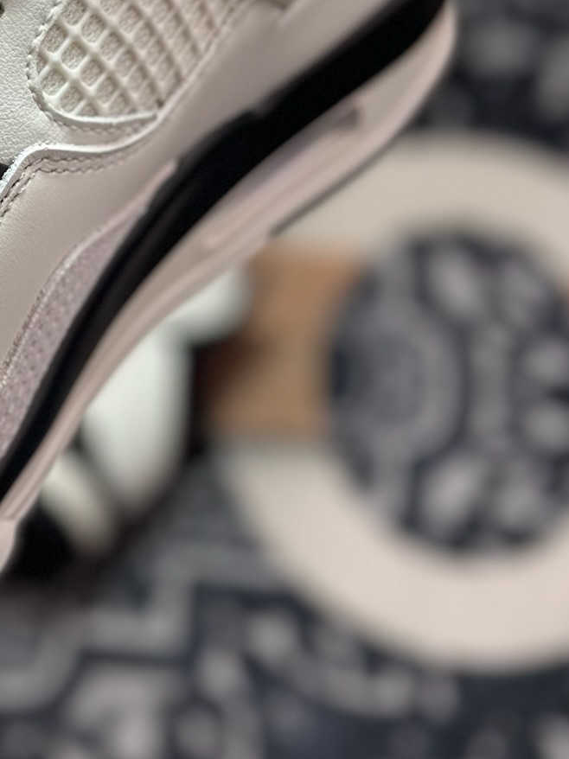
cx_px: -83
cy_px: 137
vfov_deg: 17.4
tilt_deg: -55.8
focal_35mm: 112
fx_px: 2456
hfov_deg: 12.9
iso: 80
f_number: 1.78
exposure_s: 1/1242
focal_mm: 6.86
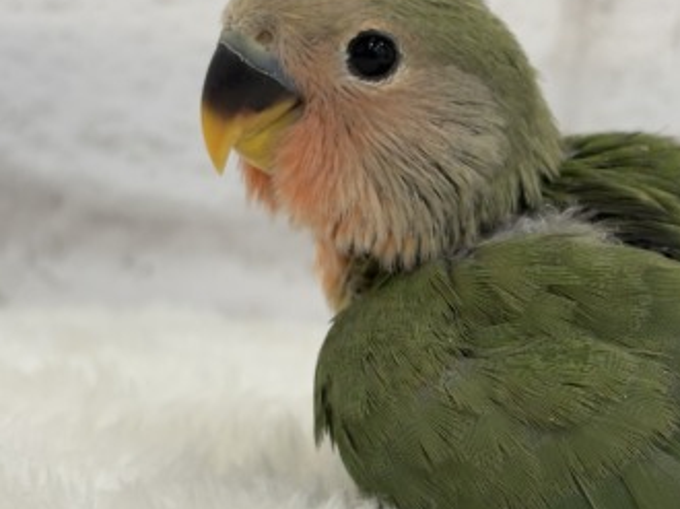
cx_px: 525
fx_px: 1983
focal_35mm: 101
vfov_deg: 14.6
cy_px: 266
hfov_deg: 19.3
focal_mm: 5.96
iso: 40
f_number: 1.6
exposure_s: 1/50
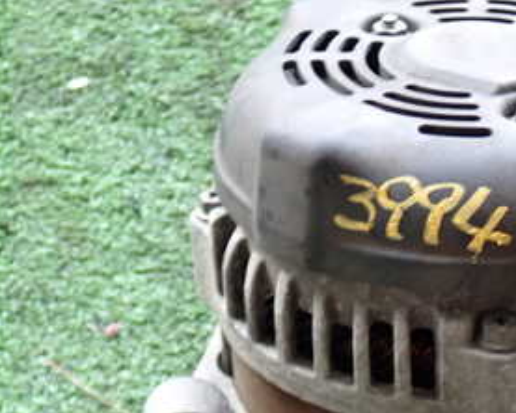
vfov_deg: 16.4
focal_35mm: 93
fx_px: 1421
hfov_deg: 20.1
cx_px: 482
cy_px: 327
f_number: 2.9
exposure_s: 1/40
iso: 200
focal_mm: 7.84
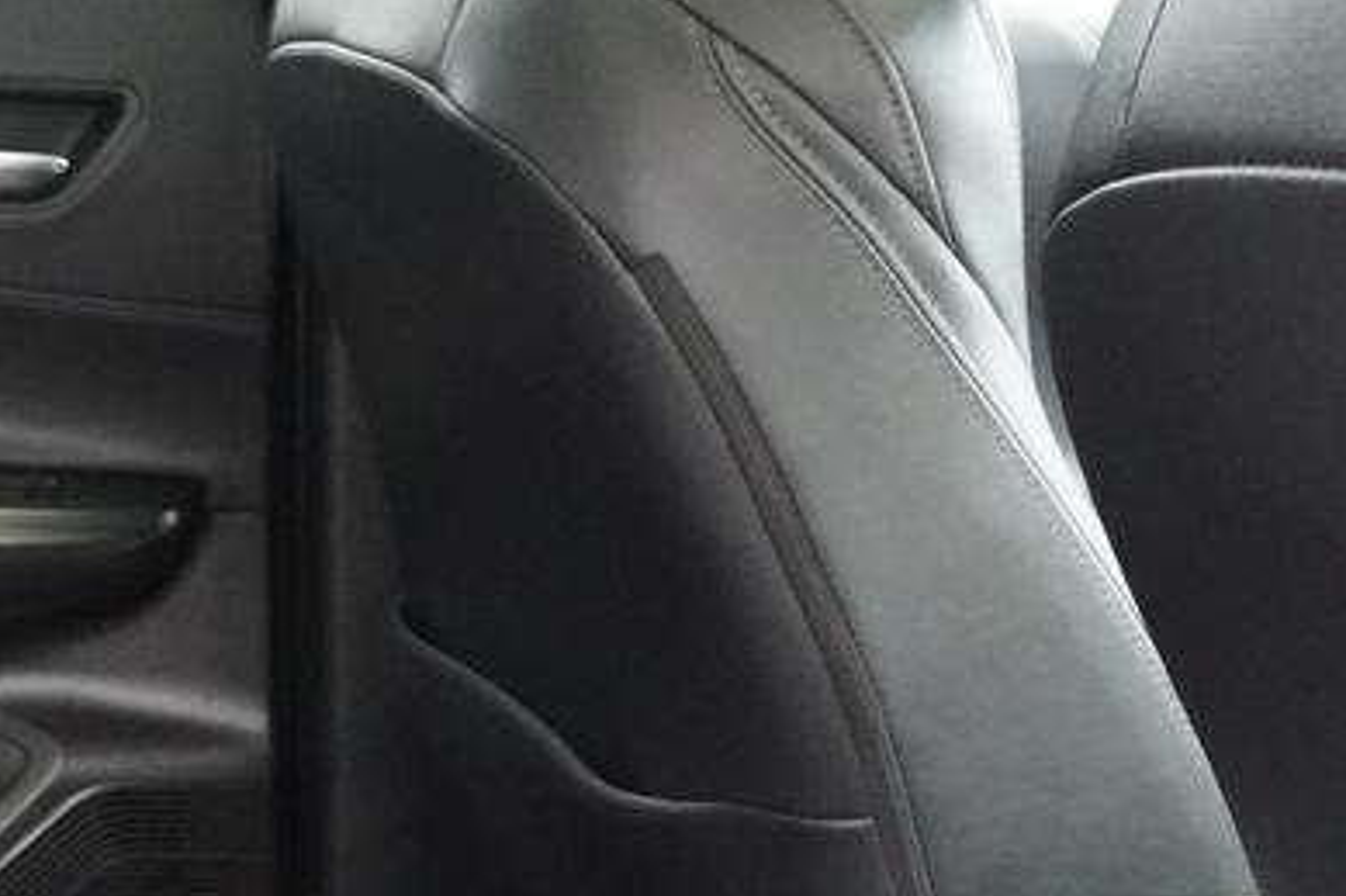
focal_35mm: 79
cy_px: 1242
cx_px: -668
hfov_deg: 21.6
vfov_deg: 16.1
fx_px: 2952
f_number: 3.5
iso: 4000
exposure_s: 1/160
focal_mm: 16
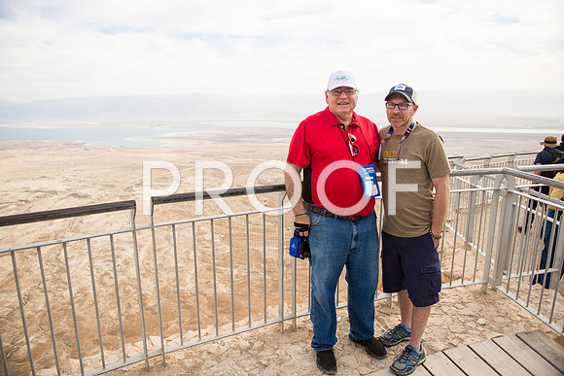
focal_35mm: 24
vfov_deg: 53.2
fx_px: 376
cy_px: 188
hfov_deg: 73.7
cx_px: 282
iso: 200
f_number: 2.8
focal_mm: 24
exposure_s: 1/2000
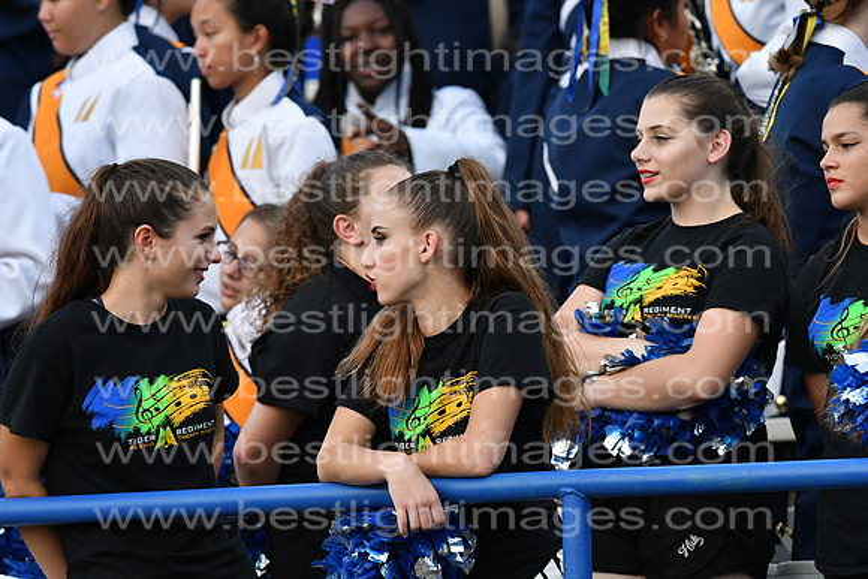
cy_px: 290
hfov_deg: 4.6
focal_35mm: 450
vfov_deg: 3.1
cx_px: 434
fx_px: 10852
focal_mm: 300
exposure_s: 1/800
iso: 3200
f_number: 5
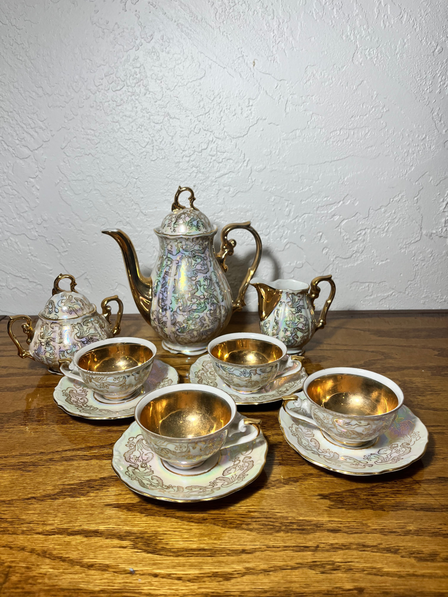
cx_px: 224
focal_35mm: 26
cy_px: 298
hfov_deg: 53.1
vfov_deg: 67.3
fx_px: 449
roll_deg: +1.8
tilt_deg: -17.3
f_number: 1.6
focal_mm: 5.1
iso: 50
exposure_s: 1/120
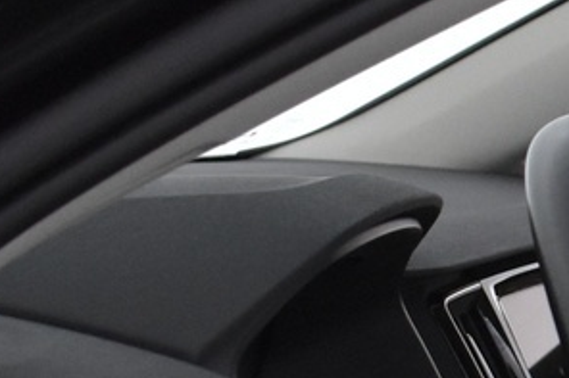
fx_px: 2338
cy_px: 677
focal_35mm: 148
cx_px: 1069
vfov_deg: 8.9
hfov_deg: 12.5
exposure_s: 1/60
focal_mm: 18
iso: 2000
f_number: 3.5
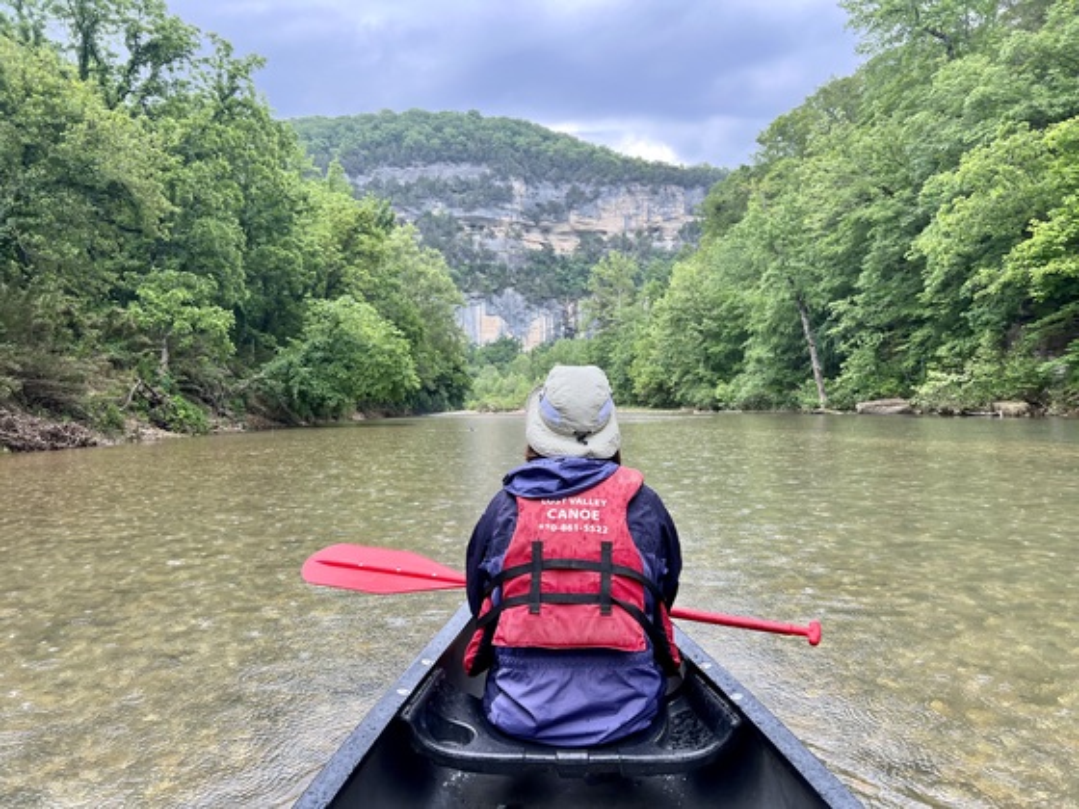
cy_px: 404
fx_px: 810
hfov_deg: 67.3
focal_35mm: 26
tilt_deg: -1.5
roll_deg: +1.2
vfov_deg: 53.1
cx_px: 540
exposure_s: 1/277
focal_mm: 5.7
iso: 40
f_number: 1.5
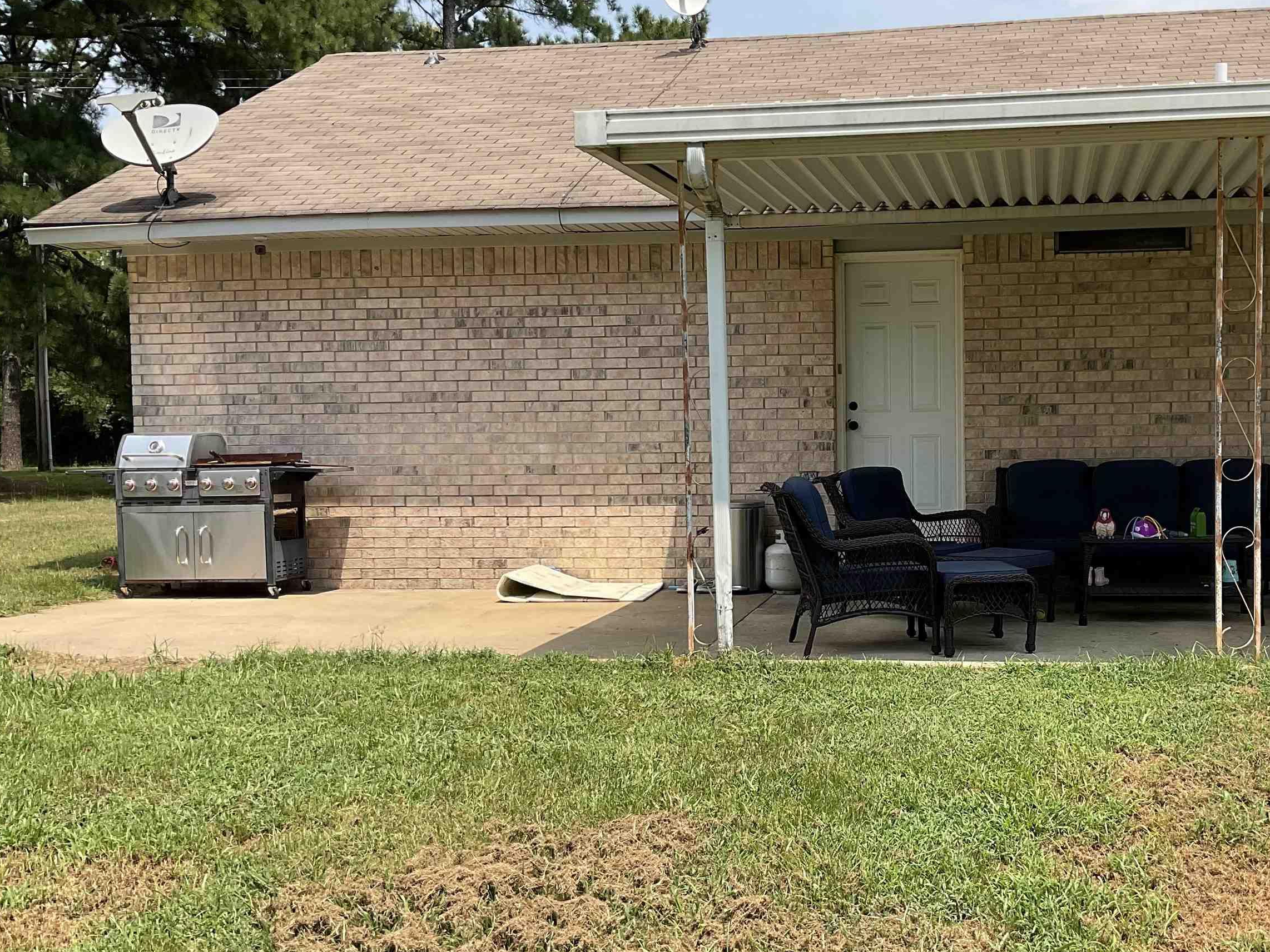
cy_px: 530
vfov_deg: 36.8
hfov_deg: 47.2
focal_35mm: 39
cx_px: 839
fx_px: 1431
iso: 16
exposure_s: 1/1342
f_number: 1.8
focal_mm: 3
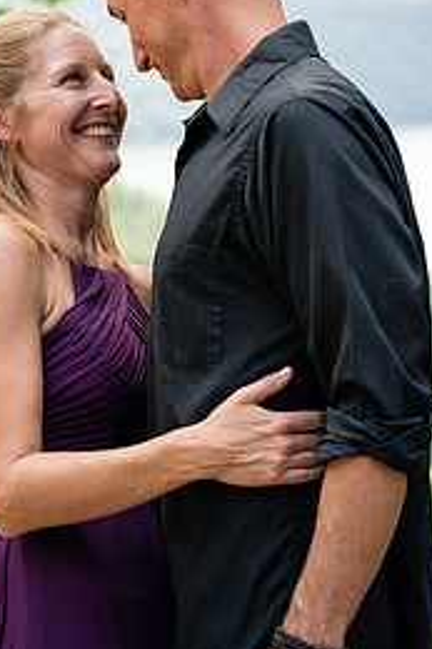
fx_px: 2649
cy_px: 227
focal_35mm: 147
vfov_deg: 14.0
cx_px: 182
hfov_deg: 9.3
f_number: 5
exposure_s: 1/800
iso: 800
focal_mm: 85
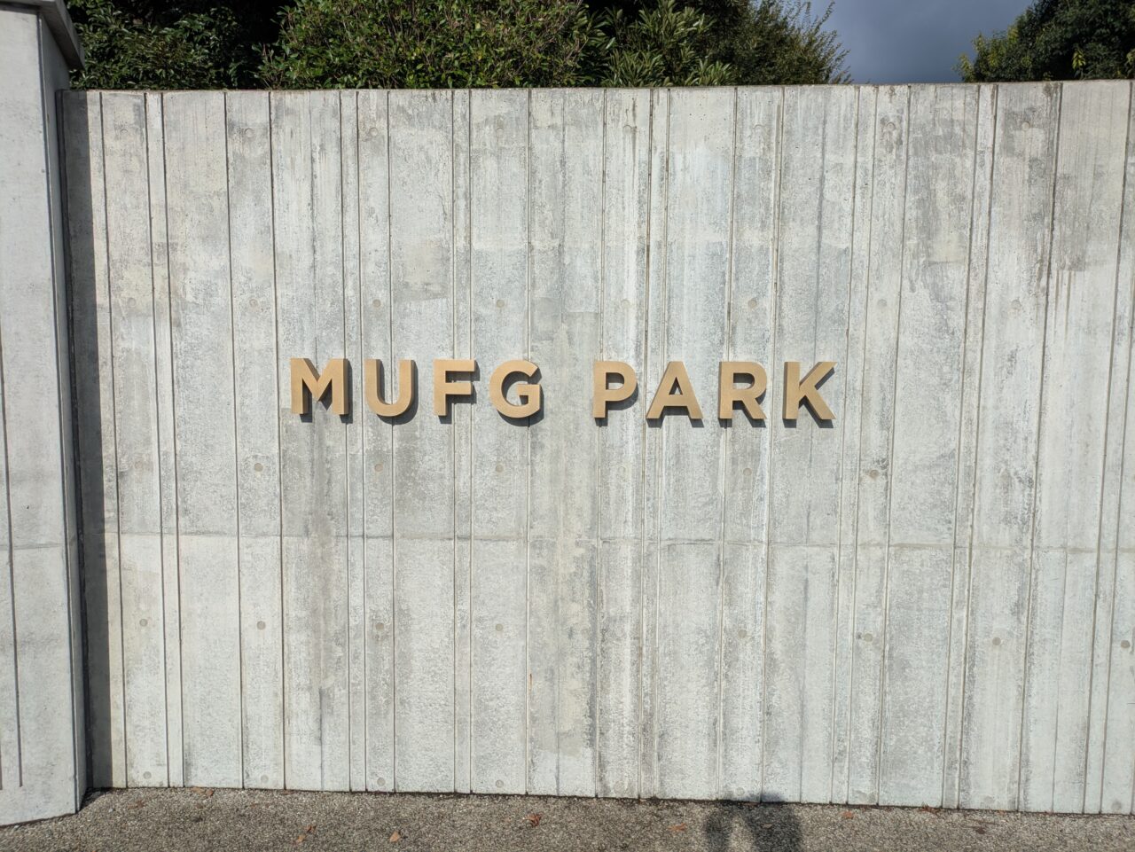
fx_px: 820
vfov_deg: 54.9
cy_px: 426
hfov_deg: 69.4
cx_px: 568
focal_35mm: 25
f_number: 1.89
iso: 78
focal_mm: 5.43
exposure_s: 1/4444
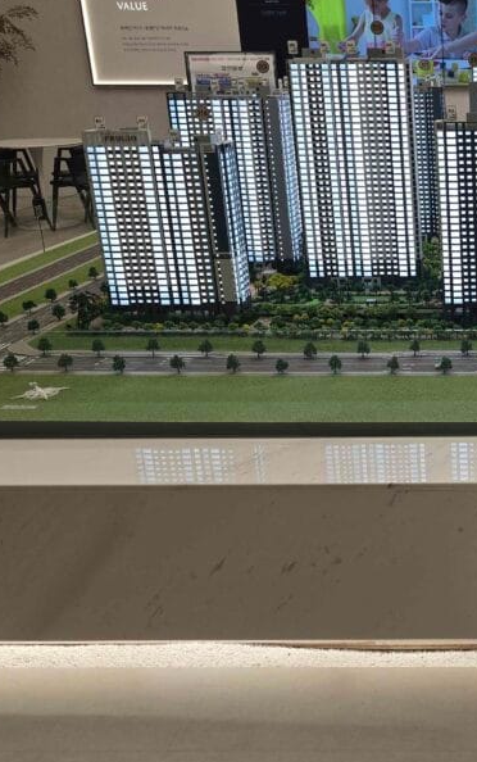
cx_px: 556
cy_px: 340
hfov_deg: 27.3
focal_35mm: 42
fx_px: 872
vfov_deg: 47.1
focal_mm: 6.3
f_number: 1.7
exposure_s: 1/120
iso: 32
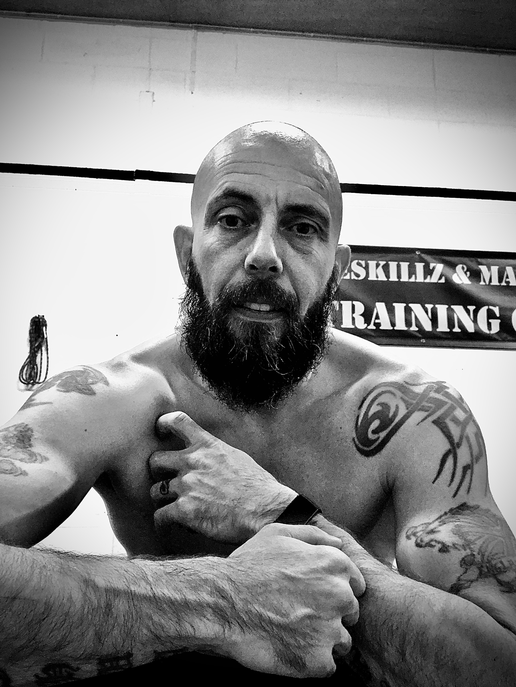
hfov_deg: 44.2
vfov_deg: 56.8
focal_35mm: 32
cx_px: 258
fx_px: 635
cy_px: 344
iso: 200
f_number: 2.2
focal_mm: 2.87
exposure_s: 1/25
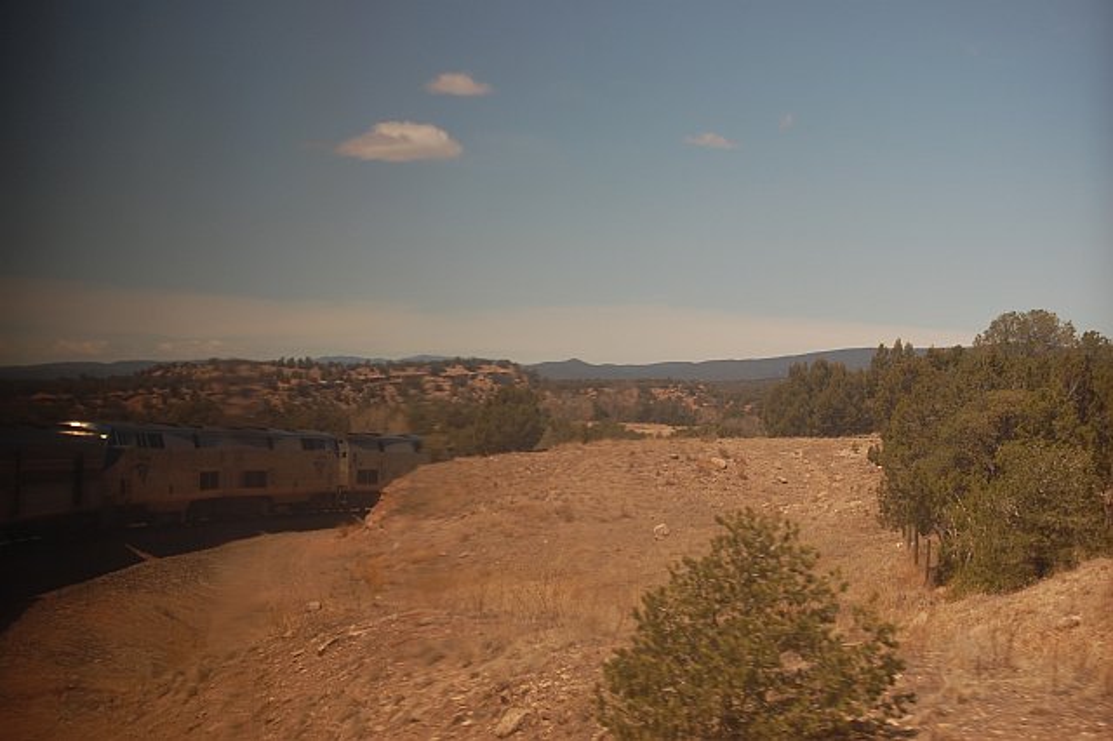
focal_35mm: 82
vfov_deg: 16.5
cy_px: 370
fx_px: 2549
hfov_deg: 24.6
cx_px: 556
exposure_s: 1/160
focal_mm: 55
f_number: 6.3
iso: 200
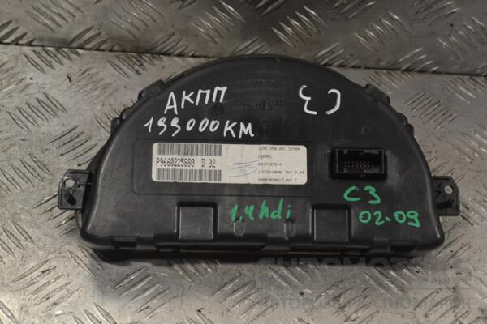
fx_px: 1116
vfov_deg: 16.6
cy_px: 162
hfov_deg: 24.6
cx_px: 244
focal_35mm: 82
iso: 3200
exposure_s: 1/400
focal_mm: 55
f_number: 10
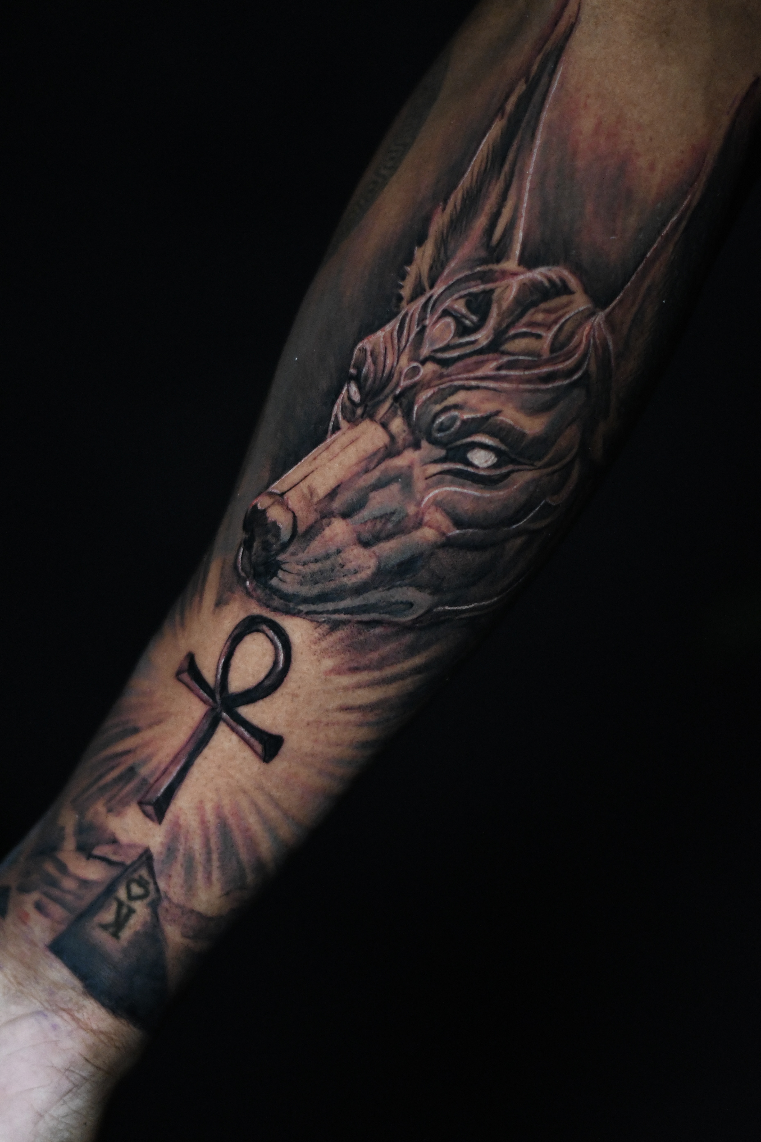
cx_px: 380
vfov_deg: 27.0
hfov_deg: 18.2
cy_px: 571
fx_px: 2378
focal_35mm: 75
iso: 5000
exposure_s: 1/400
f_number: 1.8
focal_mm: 50
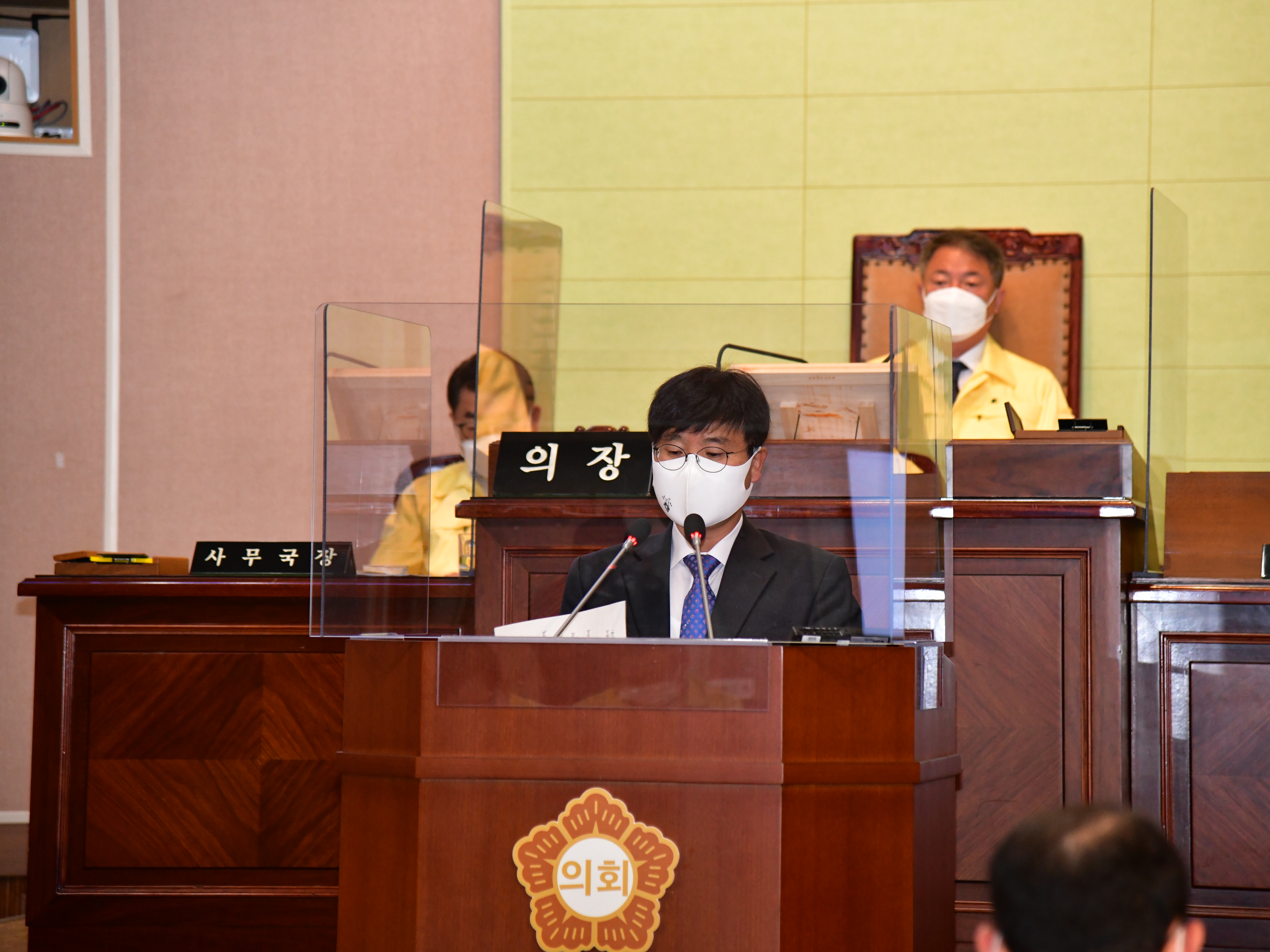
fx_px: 4769
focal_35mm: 130
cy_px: 476
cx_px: 706
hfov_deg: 15.2
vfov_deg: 11.4
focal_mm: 120
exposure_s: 1/250
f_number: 4
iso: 2800
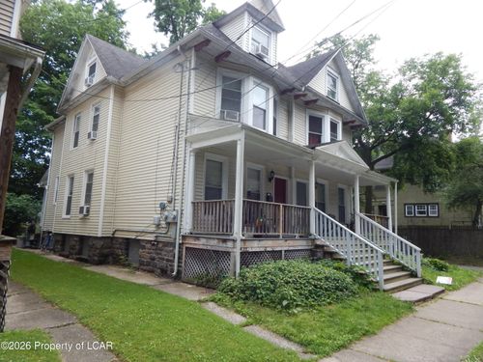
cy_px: 181
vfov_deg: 61.1
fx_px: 307
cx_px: 242
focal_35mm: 22
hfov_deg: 76.4
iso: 125
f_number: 3
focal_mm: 4
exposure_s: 1/640
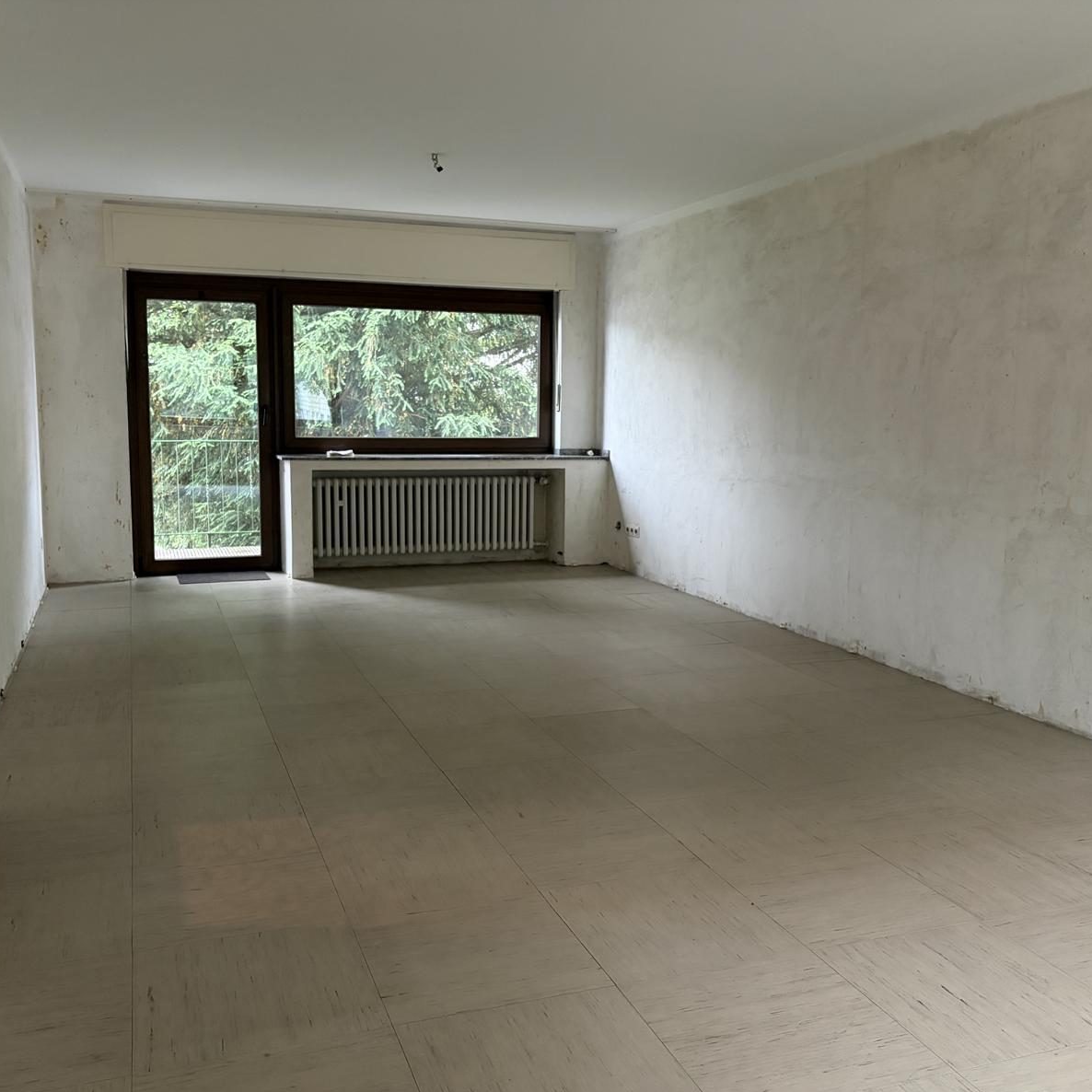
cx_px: 552
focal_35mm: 31
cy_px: 549
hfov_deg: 52.5
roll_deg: +0.5
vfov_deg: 52.5
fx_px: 1106
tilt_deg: -6.2
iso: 500
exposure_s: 1/52
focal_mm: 5.96
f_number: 1.6
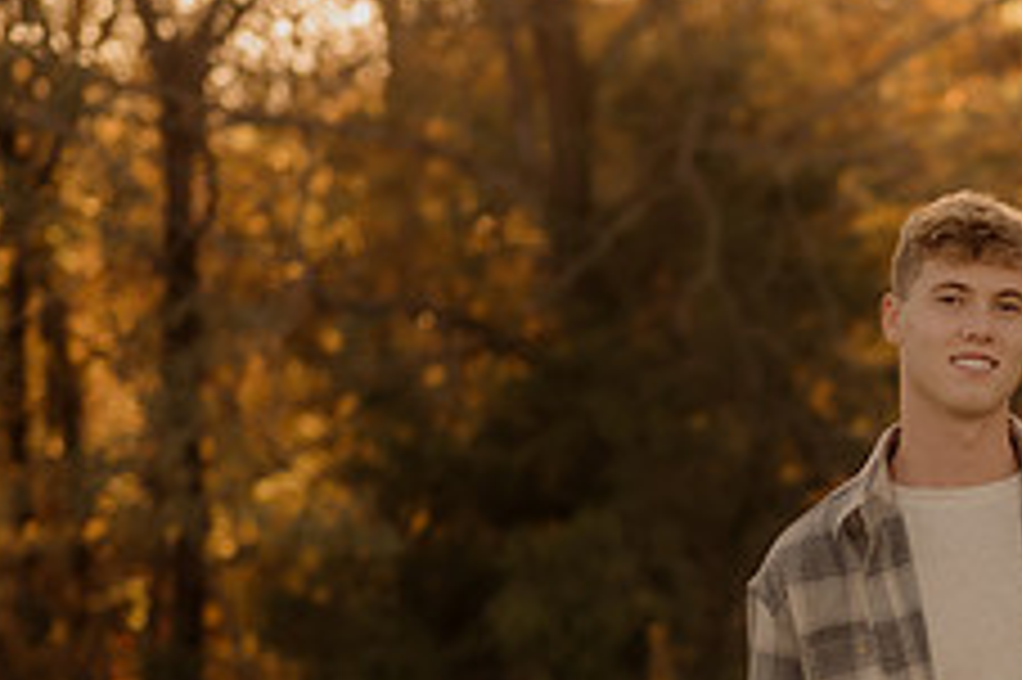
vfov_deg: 7.1
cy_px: 838
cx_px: 954
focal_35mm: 192
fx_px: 5447
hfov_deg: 10.7
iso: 250
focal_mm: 50
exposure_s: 1/1250
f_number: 1.8
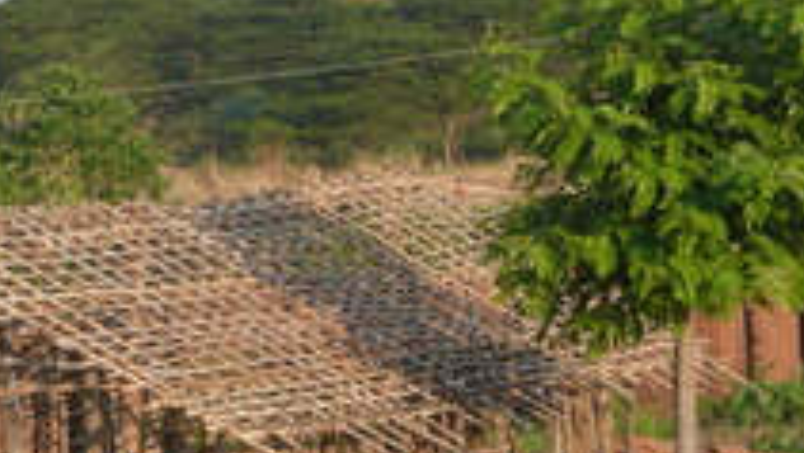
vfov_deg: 4.1
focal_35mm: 298
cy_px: 270
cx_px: 250
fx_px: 6357
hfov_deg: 7.2
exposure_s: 1/250
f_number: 4.8
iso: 100
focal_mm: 26
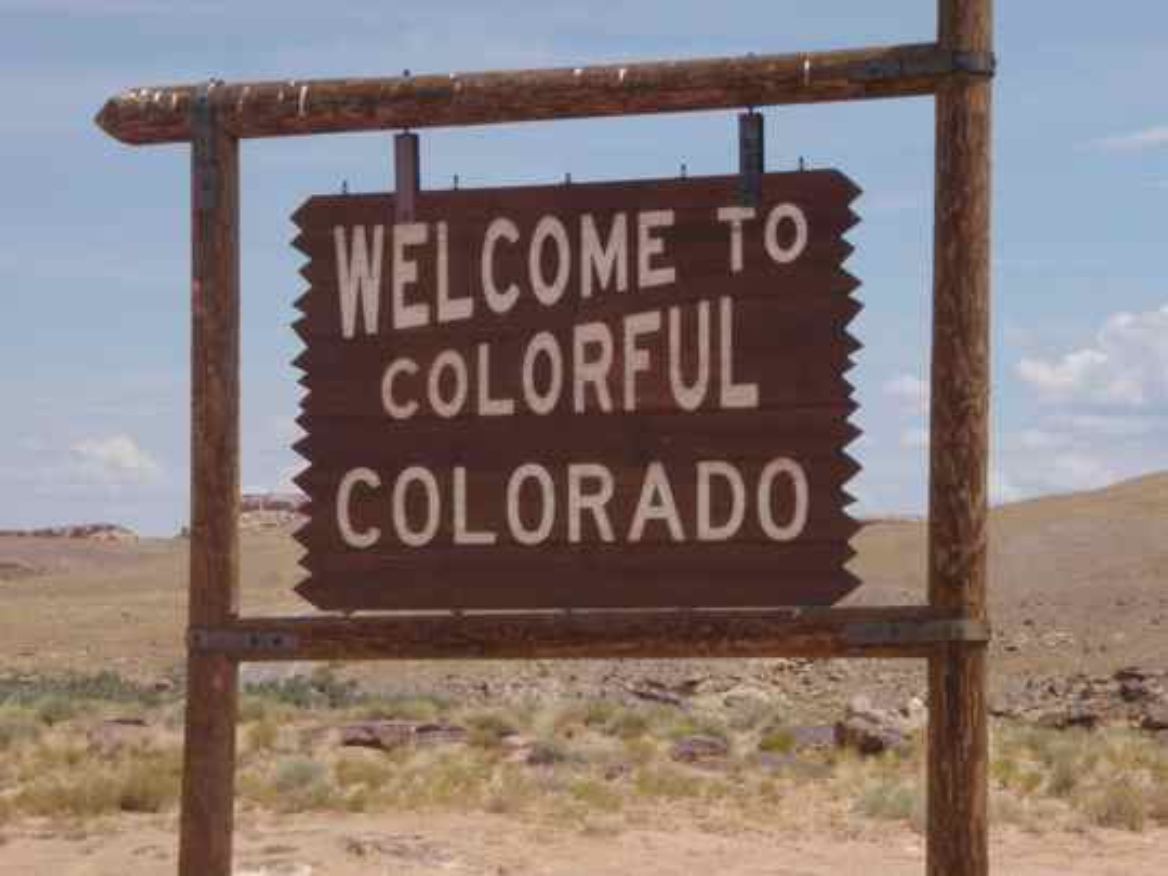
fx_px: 3847
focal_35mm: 114
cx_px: 584
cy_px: 438
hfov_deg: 17.3
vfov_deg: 13.0
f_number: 5.6
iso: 80
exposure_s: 1/500
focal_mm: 20.1
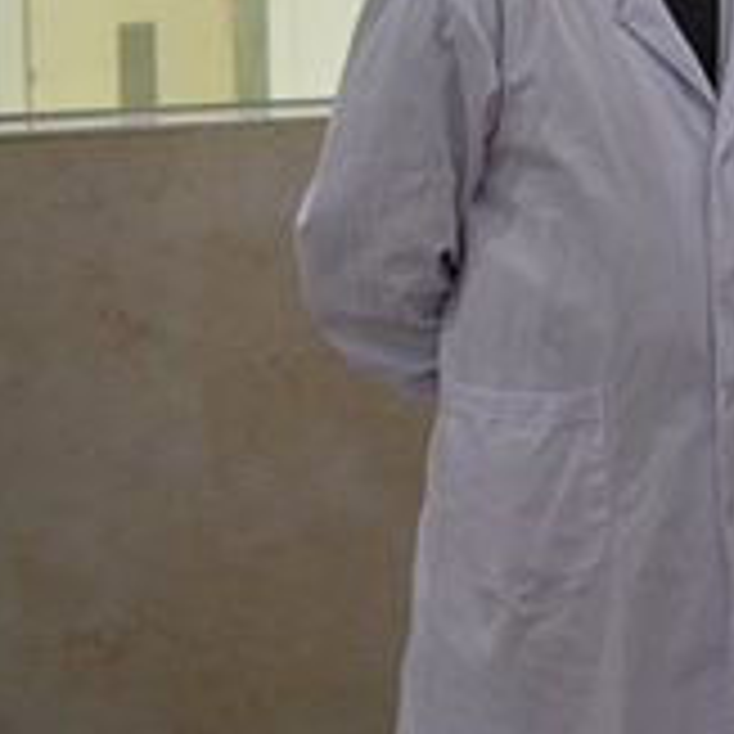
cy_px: -14
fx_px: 1799
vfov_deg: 22.1
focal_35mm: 75
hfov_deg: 18.1
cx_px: 1337
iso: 800
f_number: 3.5
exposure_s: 1/50
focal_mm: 24
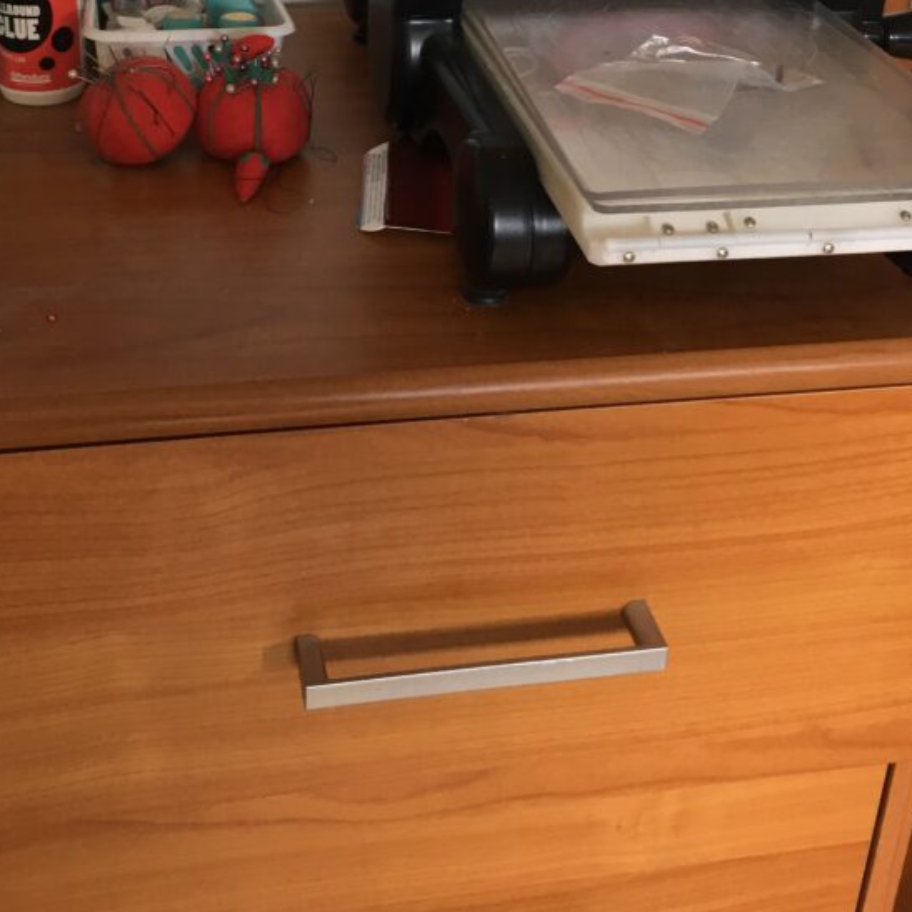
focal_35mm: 48
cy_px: 118
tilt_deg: -23.9
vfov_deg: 33.7
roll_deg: -1.4
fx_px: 1431
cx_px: 388
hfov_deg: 35.3
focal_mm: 4.15
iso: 64
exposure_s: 1/33
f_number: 2.2
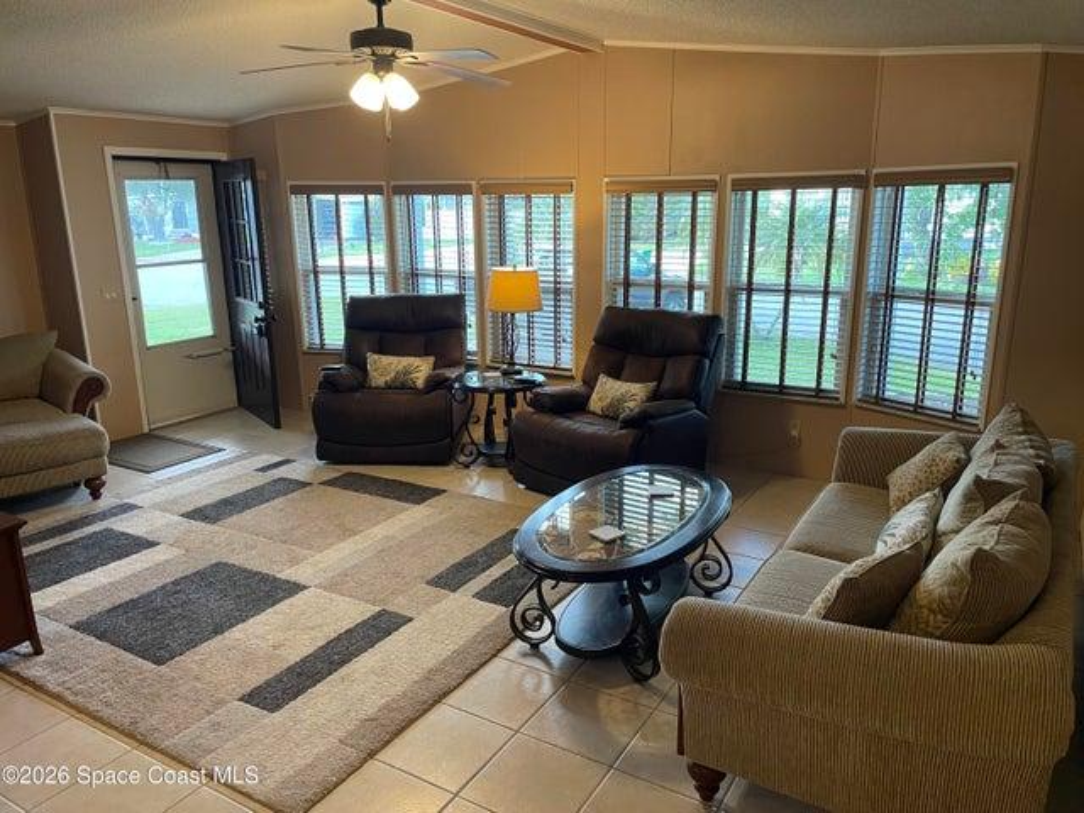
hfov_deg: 67.3
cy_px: 406
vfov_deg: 53.1
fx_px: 814
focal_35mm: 26
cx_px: 542
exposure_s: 1/60
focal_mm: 4.2
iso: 100
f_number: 1.6
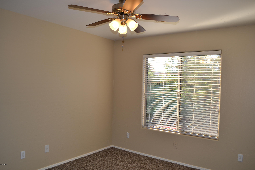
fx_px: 191
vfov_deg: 47.9
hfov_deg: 67.4
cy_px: 85
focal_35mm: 27
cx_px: 128
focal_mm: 18
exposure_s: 1/125
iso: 160
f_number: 4
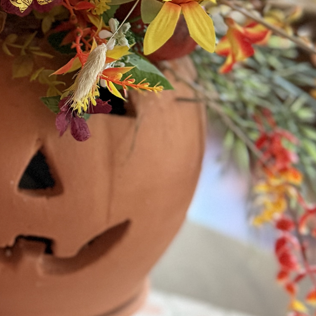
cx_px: 22
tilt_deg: -6.6
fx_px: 837
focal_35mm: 81
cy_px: -18
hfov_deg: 20.9
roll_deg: -0.7
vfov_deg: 20.5
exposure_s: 1/60
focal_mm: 6.76
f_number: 1.78
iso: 640
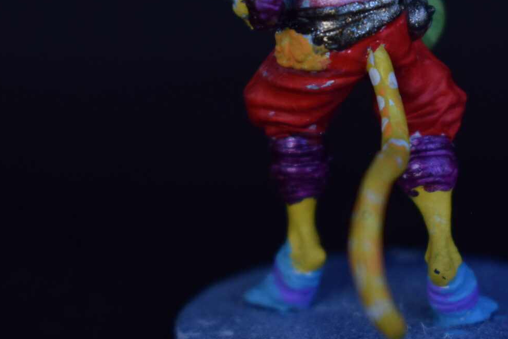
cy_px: 14
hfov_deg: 9.5
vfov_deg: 6.4
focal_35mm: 215
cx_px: 358
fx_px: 3038
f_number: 5.6
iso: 400
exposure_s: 1/30
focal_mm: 55
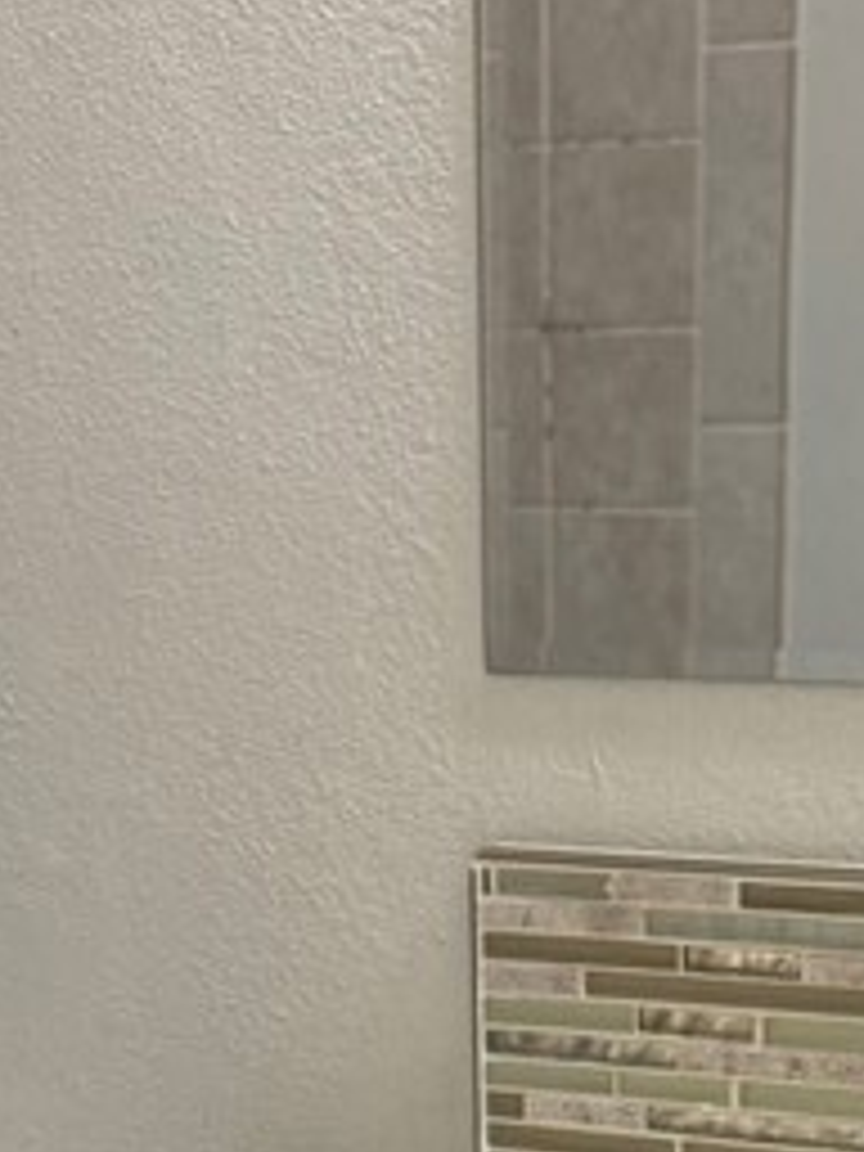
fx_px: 3195
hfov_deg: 15.4
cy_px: 1485
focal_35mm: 96
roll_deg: +1.5
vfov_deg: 19.0
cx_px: 486
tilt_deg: -18.6
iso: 200
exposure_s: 1/120
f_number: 1.78
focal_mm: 6.76
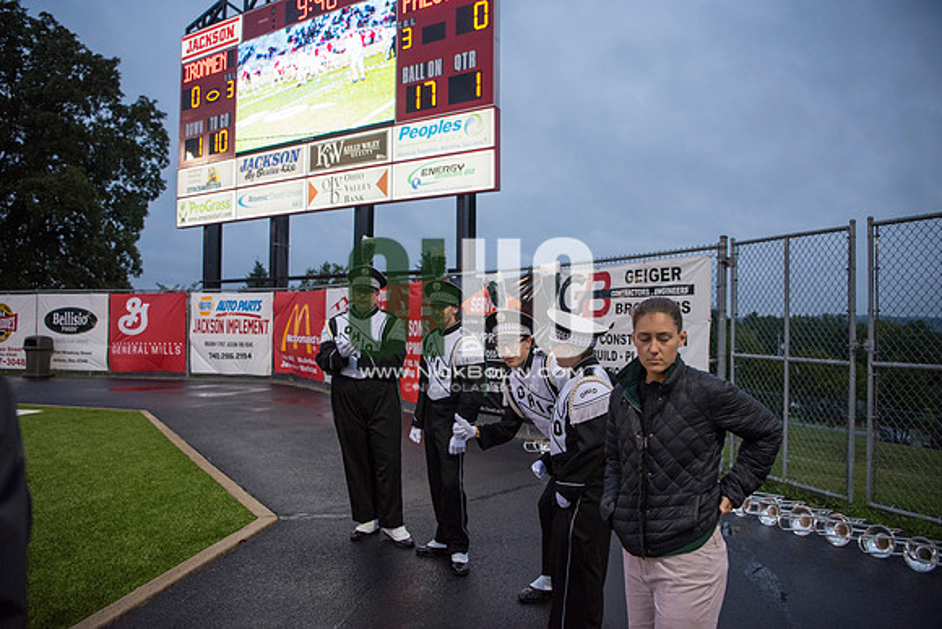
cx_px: 471
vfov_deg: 53.2
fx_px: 628
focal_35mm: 24
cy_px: 314
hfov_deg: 73.7
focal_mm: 24
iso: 2000
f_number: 3.2
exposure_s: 1/800
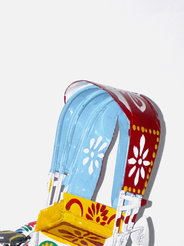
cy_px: 209
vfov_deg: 12.1
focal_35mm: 163
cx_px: 22
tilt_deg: -20.4
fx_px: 1155
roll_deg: -2.7
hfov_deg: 9.1
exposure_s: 1/122
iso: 100
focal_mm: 9
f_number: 2.8
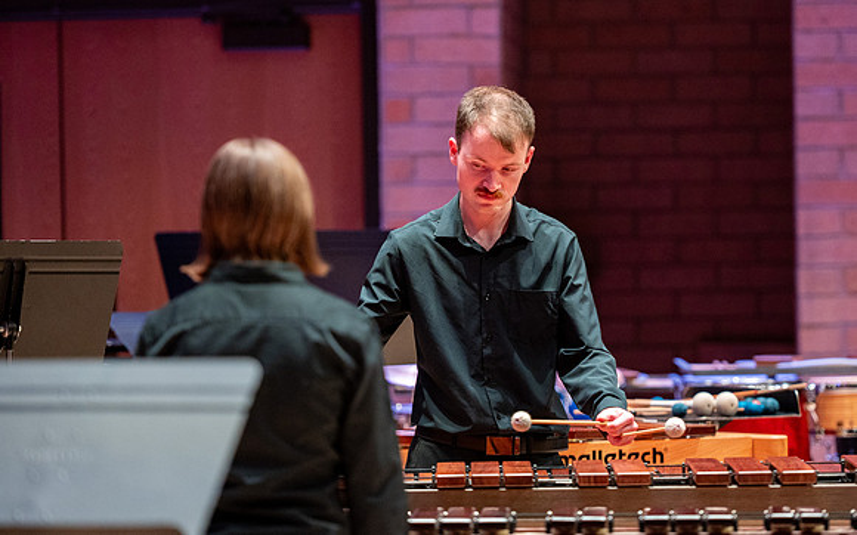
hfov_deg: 9.4
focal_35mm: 223
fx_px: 5212
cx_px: 521
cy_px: 251
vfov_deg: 5.9
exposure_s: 1/320
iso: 2500
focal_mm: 180
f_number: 2.8
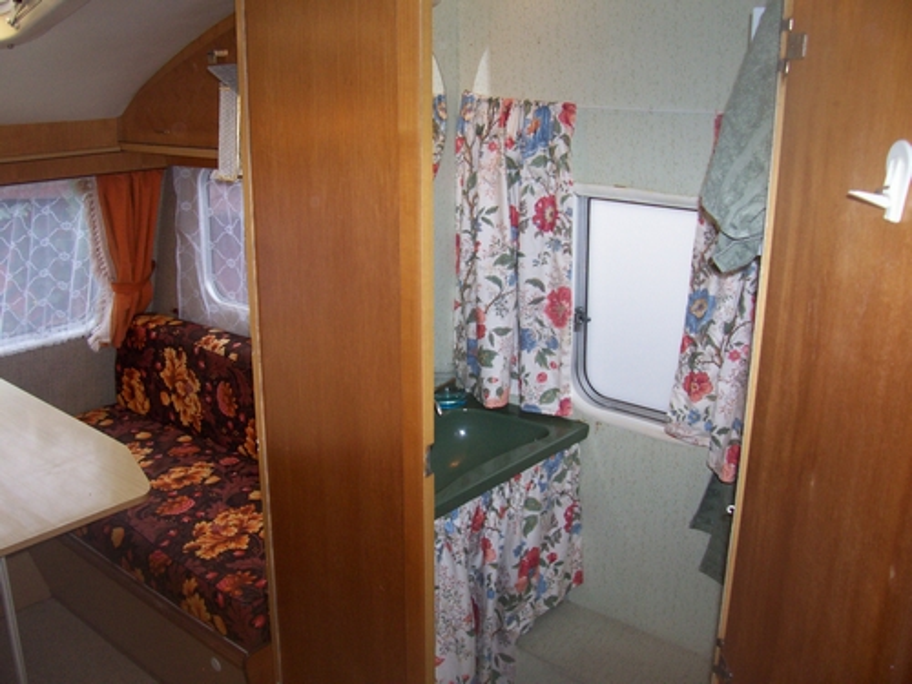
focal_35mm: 34
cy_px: 342
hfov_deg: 54.0
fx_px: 896
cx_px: 456
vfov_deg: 41.8
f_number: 2.7
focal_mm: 5.6
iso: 140
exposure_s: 1/112
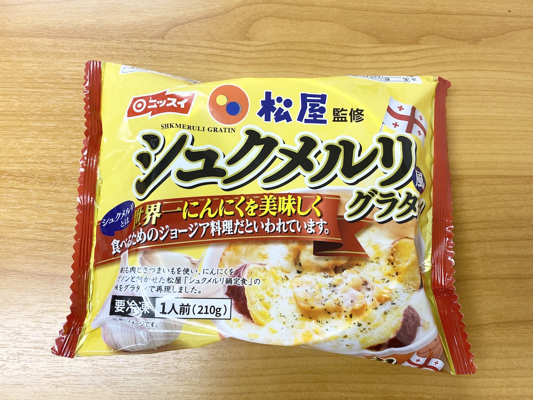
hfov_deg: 65.3
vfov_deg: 51.4
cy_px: 199
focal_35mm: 27
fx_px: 416
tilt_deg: -77.8
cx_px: 267
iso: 125
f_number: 1.8
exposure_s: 1/100
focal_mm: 4.25
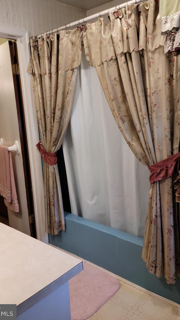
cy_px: 159
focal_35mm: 31
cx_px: 86
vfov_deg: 62.6
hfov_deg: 37.8
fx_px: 263
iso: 160
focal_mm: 5.9
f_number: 2
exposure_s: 1/60
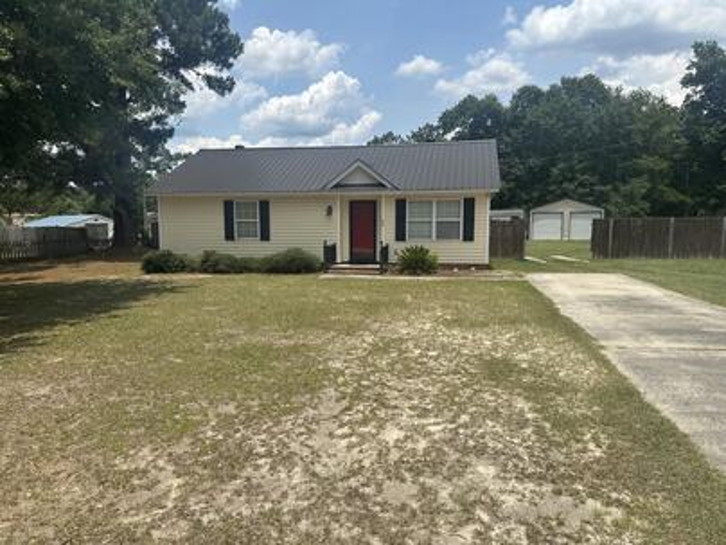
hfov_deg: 71.6
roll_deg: +0.2
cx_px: 363
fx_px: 503
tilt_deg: -4.9
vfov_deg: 56.8
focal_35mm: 24
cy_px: 272
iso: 80
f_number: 1.78
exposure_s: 1/5525
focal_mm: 6.86
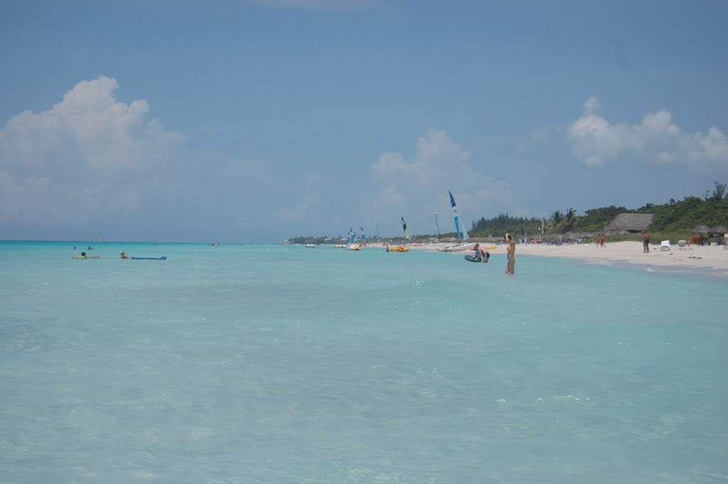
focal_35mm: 72
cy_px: 242
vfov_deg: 18.9
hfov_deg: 28.1
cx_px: 364
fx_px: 1455
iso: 200
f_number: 5.6
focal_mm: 48
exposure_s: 1/2000
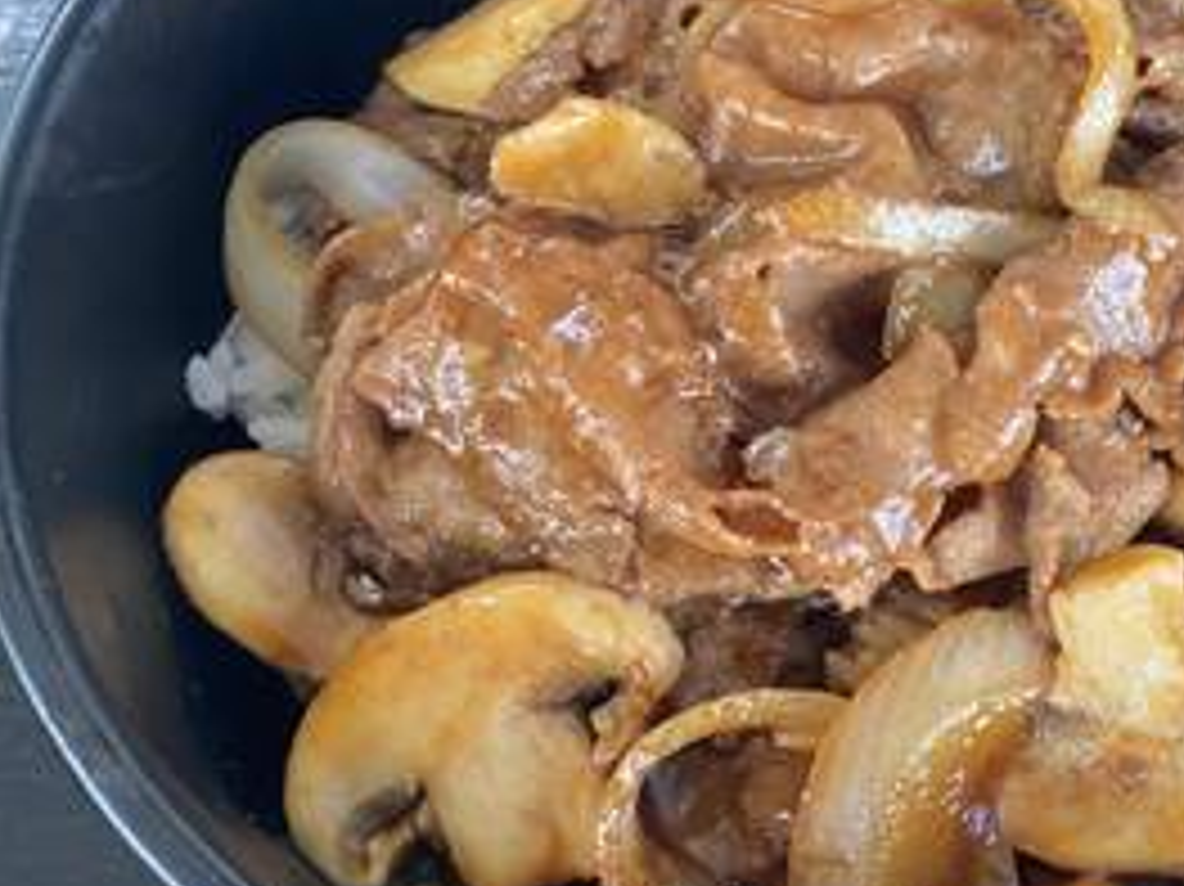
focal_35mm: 58
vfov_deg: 25.2
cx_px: 954
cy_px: 432
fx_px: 1983
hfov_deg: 32.3
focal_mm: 4.25
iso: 125
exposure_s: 1/121
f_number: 1.8
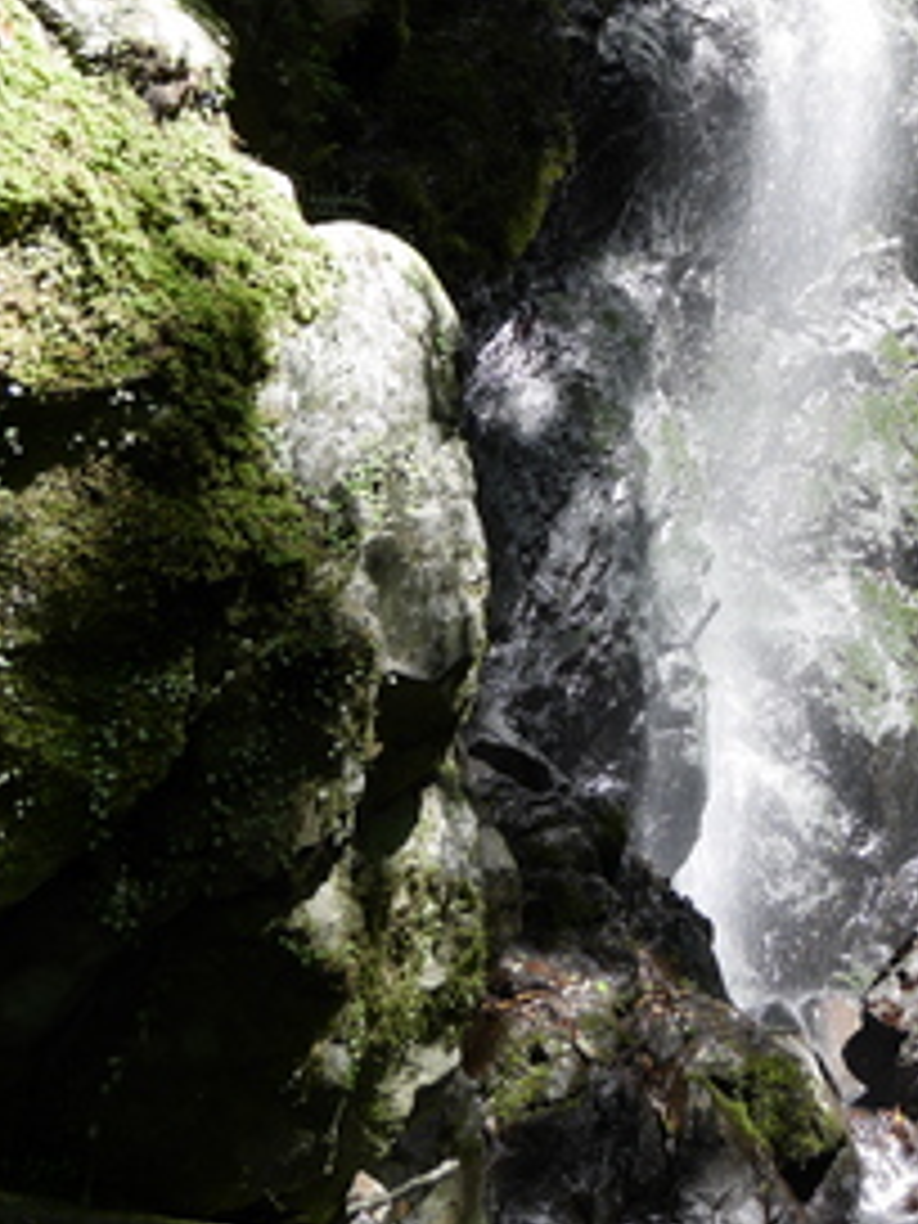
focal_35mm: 53
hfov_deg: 26.2
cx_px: 893
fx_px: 1874
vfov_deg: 32.8
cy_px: -40
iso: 200
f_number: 4.5
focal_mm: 12
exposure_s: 1/160
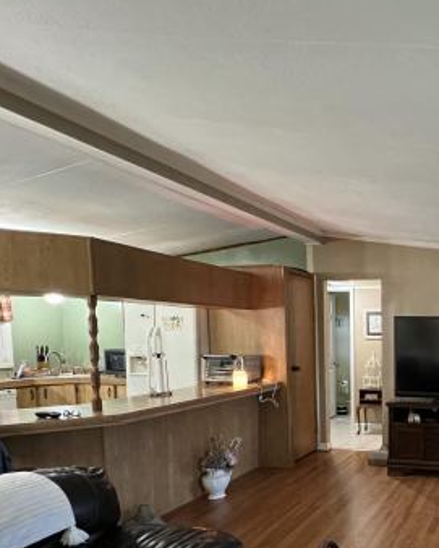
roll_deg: -0.7
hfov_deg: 45.6
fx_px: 405
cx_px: 461
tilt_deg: -5.8
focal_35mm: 25
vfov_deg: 66.2
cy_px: 365
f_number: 1.8
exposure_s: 1/40
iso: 800
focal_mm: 1.57
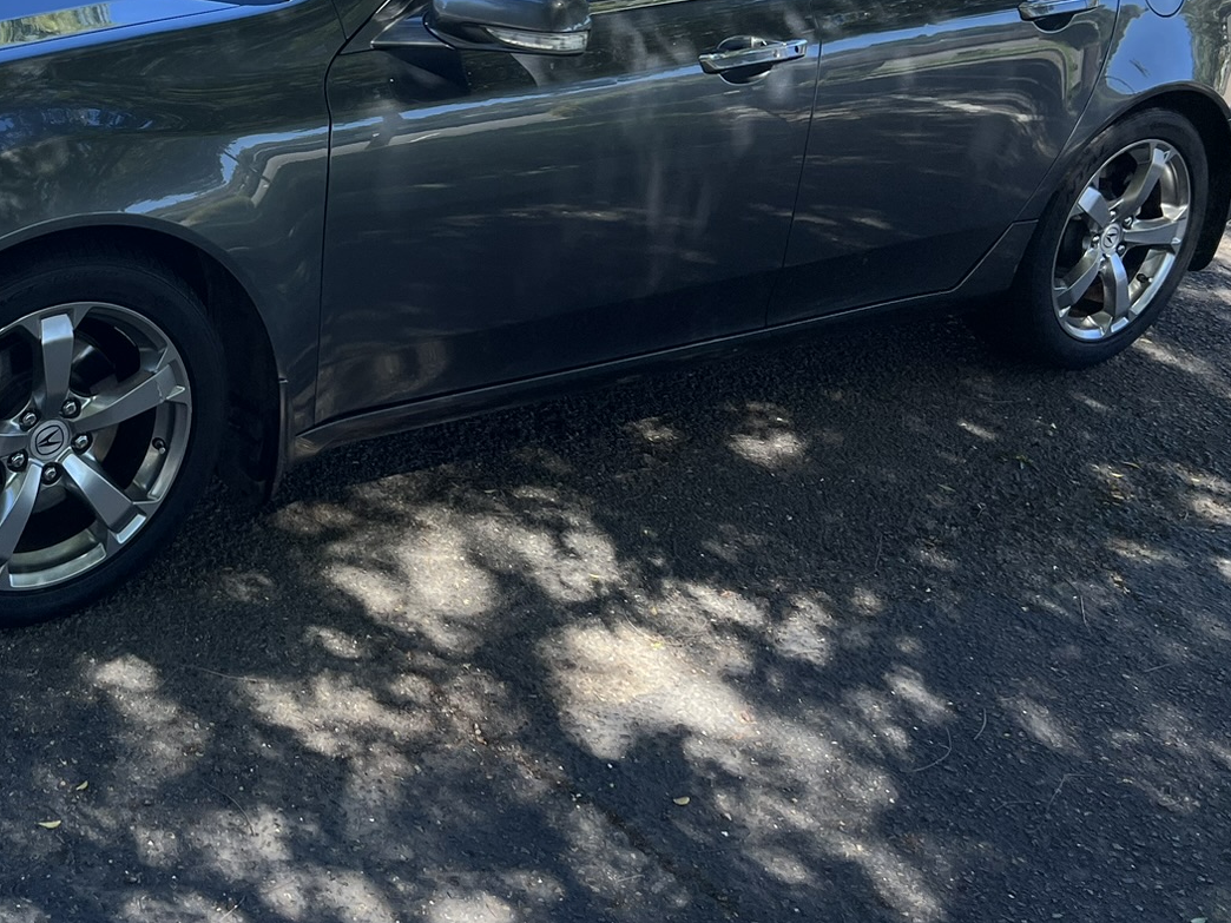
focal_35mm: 51
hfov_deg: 35.8
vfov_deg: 27.8
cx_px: 183
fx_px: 1814
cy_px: 136
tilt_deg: -16.5
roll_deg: -3.8
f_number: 1.5
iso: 50
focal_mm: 5.7
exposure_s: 1/1295
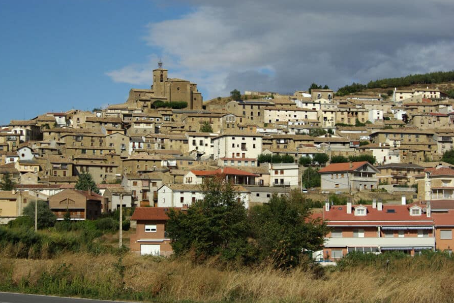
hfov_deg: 23.6
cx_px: 197
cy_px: 137
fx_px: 1085
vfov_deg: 15.9
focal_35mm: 86
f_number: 8
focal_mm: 50
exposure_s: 1/1500
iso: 200
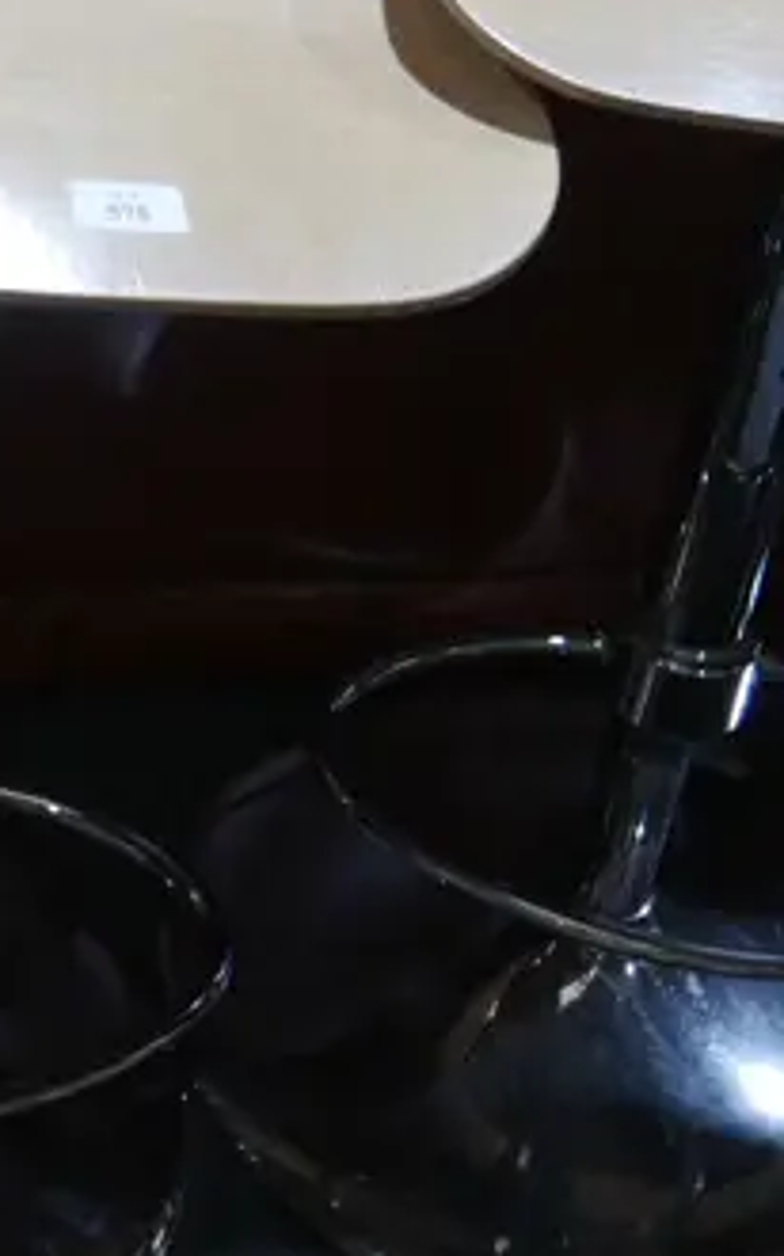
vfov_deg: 21.9
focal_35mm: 92
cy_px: 42
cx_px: -221
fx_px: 3148
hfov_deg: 13.7
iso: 250
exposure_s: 1/60
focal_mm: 14
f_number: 3.5
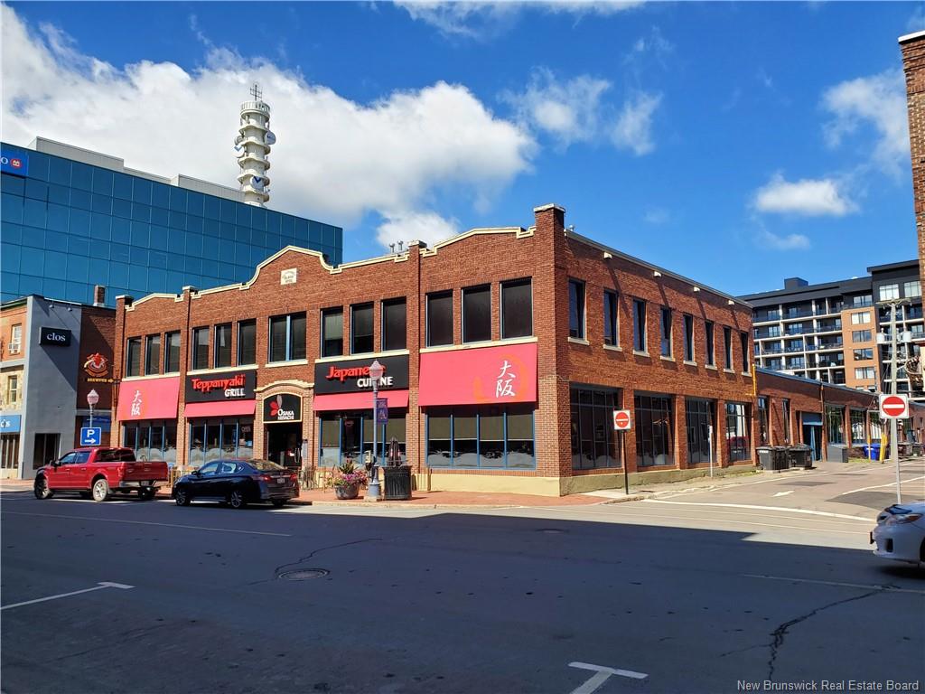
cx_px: 462
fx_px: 695
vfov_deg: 53.1
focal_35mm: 26
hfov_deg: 67.3
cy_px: 347
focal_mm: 4.3
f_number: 2.4
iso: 50
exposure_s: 1/1215
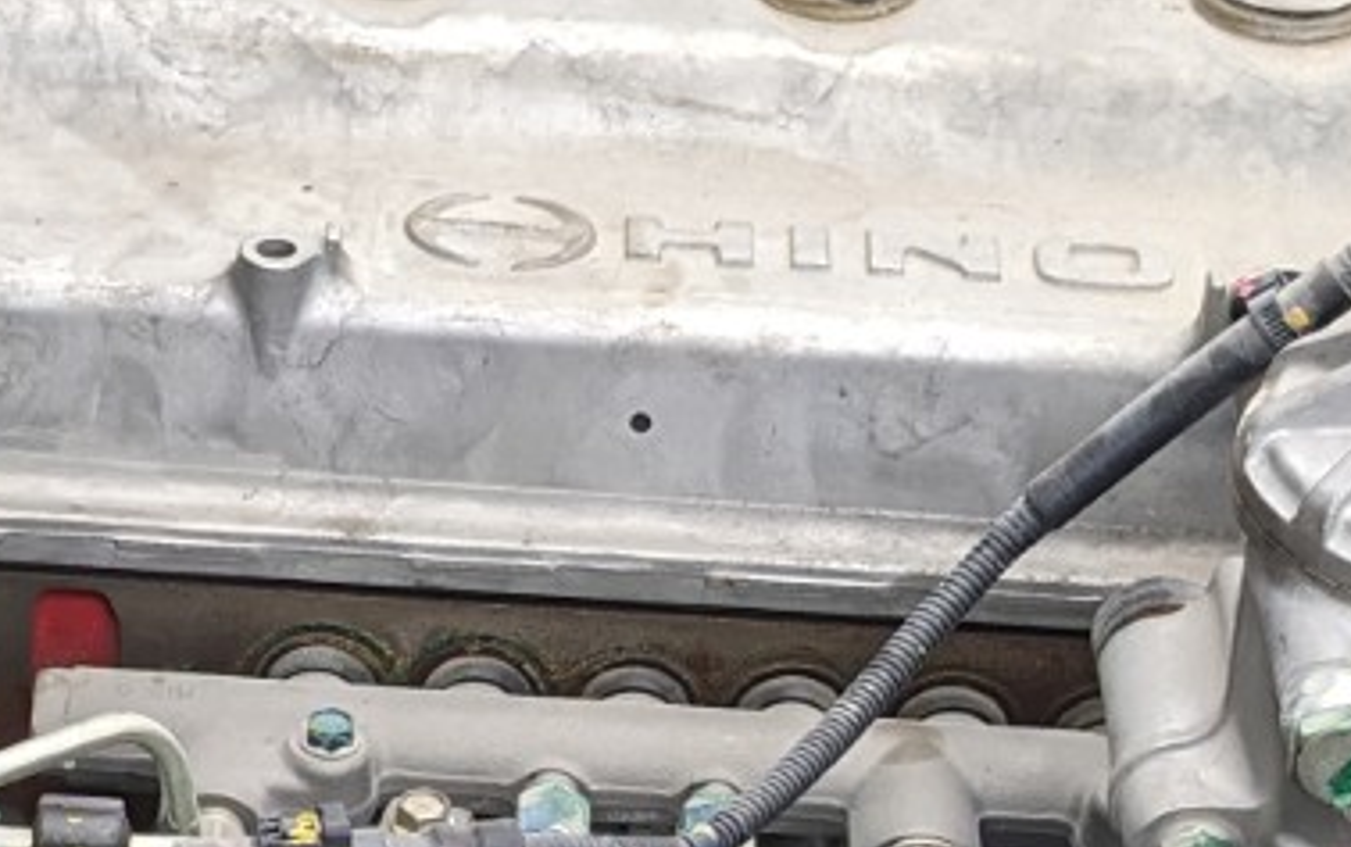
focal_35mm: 121
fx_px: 4459
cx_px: 293
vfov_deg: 10.8
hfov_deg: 17.1
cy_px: 708
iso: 53
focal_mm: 4.38
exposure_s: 1/229
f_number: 1.73
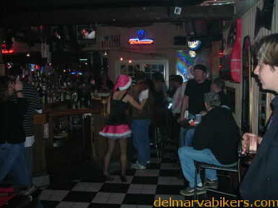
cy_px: 102
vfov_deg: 36.8
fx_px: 313
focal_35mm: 39
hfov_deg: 47.9
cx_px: 139
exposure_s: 1/60.1
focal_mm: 6.3
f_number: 3.2
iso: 200
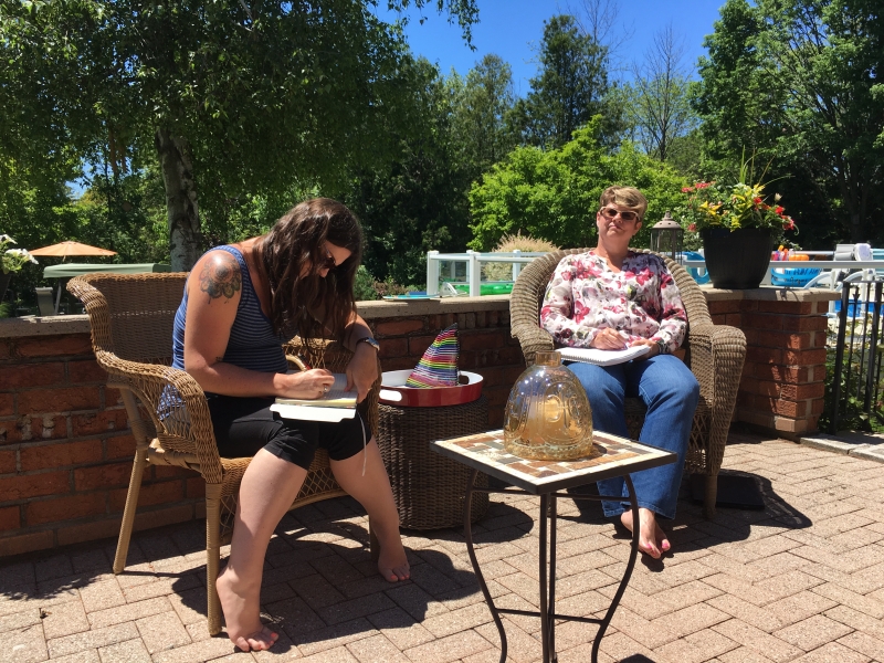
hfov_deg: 61.7
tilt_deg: -5.5
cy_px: 332
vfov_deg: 48.2
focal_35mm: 29
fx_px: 741
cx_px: 442
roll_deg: +0.1
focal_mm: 4.15
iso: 25
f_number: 2.2
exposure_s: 1/1115
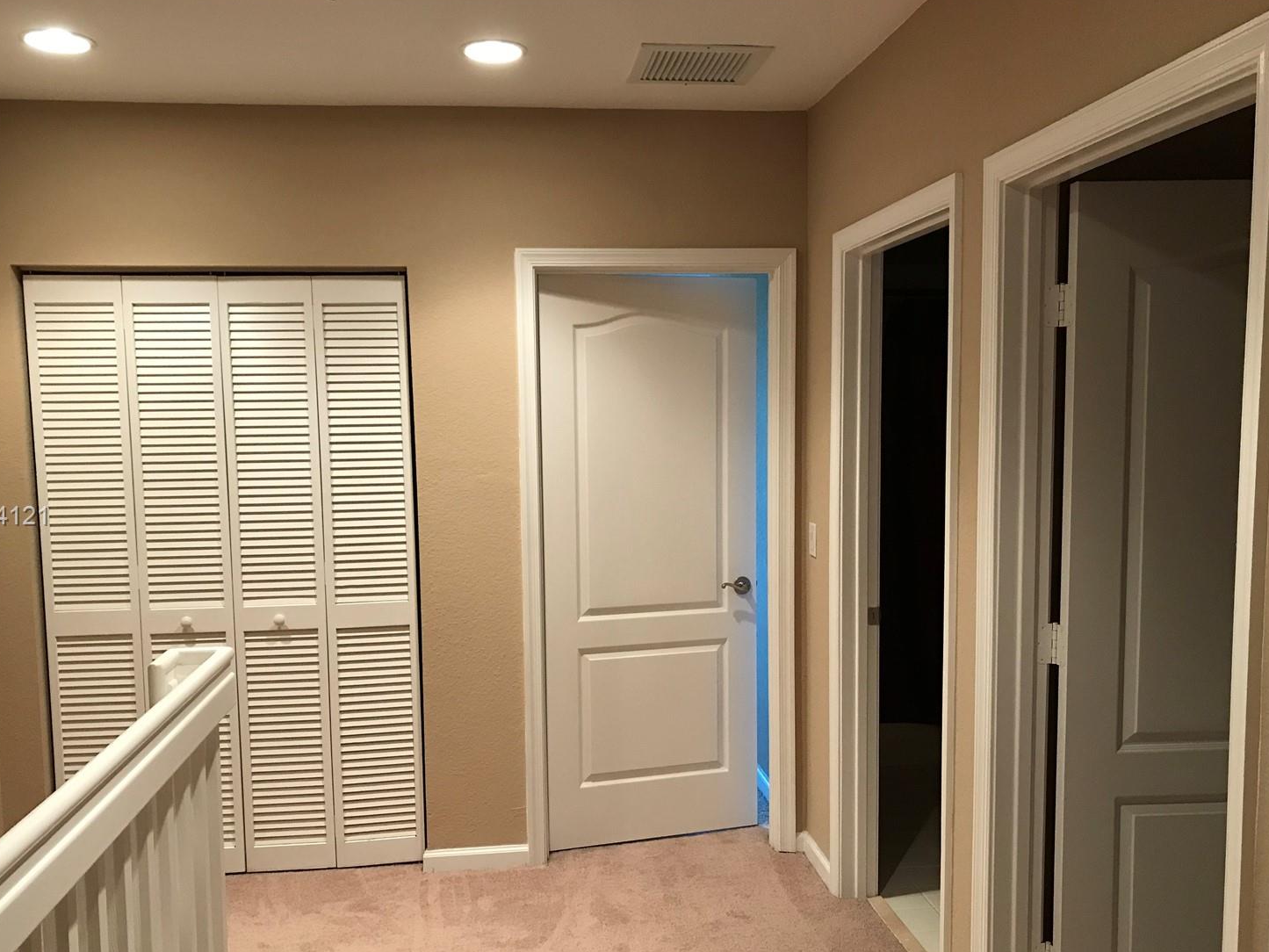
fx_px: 1137
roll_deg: -0.2
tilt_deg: -5.3
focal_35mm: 31
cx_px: 619
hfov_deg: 58.3
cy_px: 517
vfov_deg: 45.4
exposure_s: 1/15
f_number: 1.8
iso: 64
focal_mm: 3.99
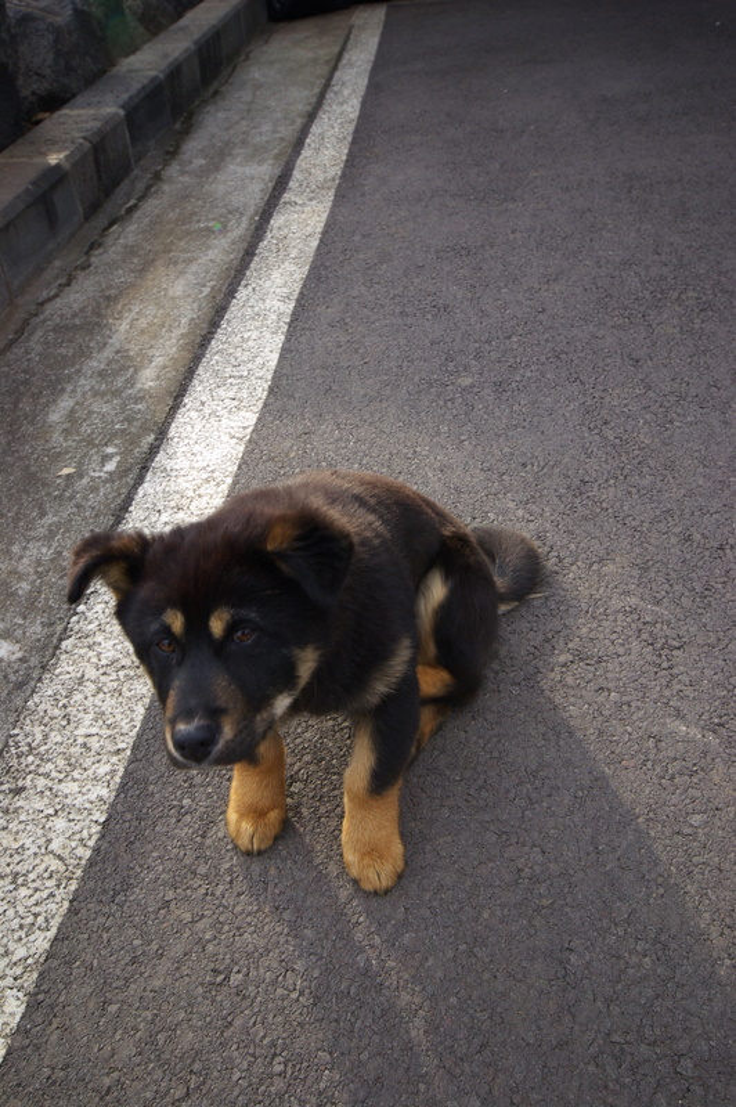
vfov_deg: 62.0
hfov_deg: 43.5
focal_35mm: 30
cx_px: 368
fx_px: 922
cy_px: 554
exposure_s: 1/125
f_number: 8
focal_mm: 20
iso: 200
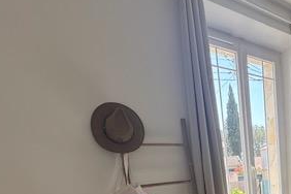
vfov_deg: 34.1
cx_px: 271
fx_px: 267
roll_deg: +3.9
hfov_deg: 49.7
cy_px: 218
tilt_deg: -10.5
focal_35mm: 33
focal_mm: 2.22
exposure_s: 1/238
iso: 40
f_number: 2.2
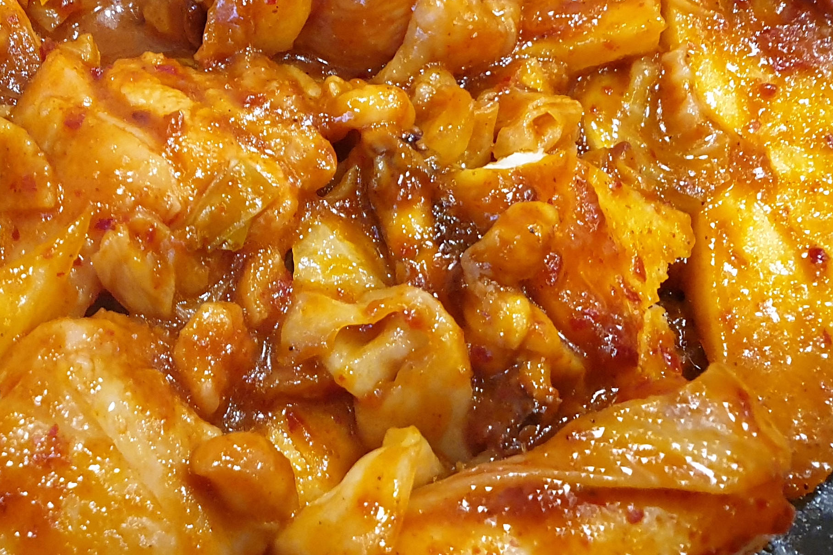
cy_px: 108
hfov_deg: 30.3
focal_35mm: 60
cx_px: -55
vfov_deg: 22.3
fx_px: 1388
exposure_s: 1/30
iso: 250
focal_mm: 4.3
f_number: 2.4
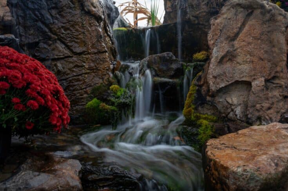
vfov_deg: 37.8
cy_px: 96
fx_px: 280
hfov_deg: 54.5
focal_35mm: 35
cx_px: 144
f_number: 13
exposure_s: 1/2.5
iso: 50
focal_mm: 35
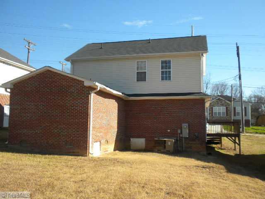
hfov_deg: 50.1
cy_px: 100
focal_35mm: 37
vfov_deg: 38.7
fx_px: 283
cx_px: 132
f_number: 3.5
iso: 64
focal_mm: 6.6
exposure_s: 1/452
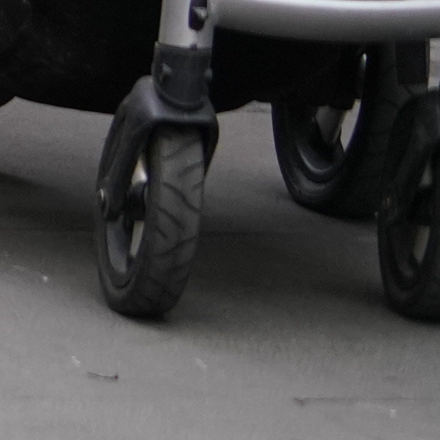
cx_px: -2027
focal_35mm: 699
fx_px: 10052
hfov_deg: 2.4
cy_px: -1212
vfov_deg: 2.5
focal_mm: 70
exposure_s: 1/1600
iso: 640
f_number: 3.2
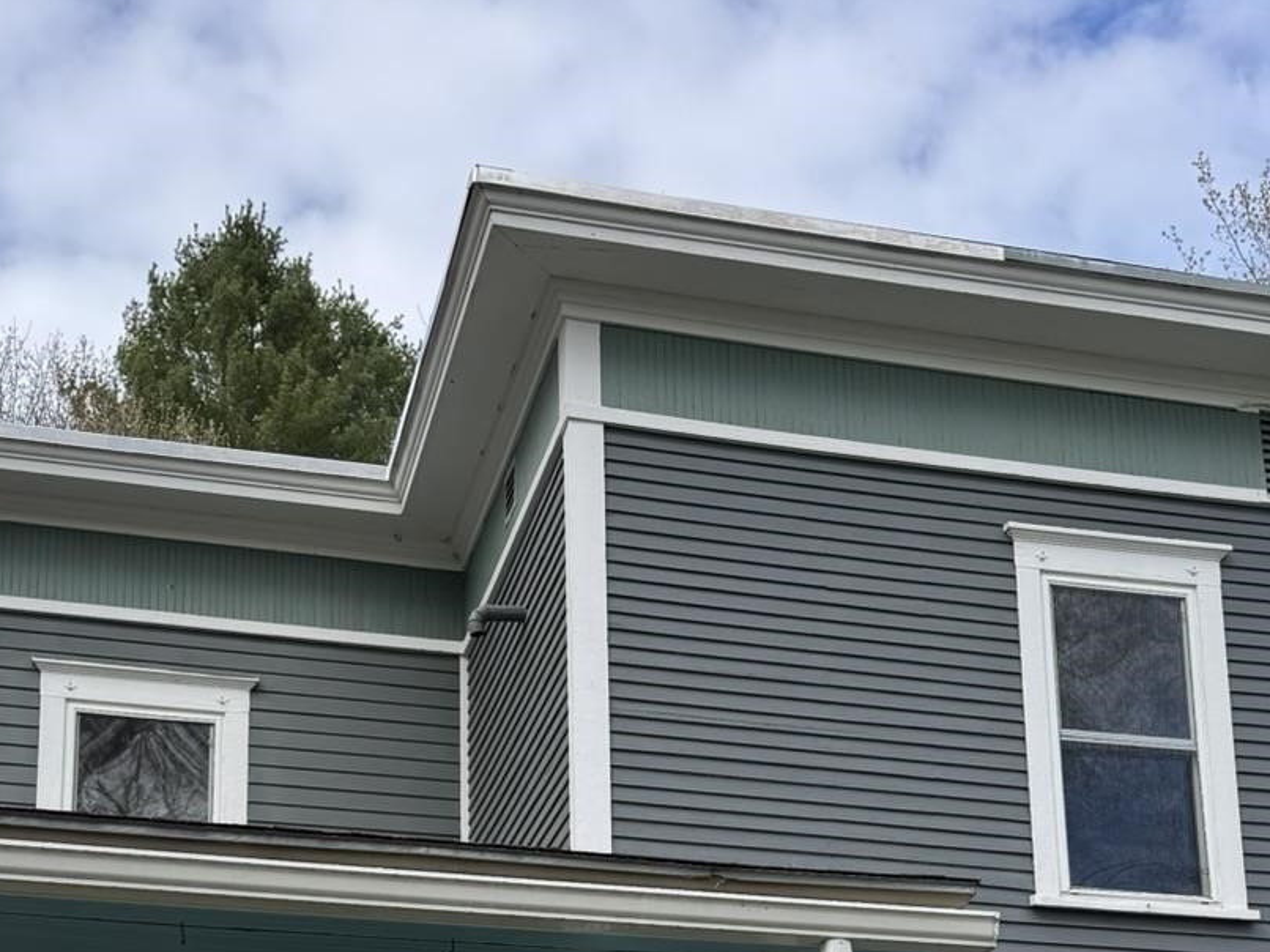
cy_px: 1026
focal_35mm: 61
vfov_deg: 22.7
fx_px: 2237
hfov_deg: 31.7
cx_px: 667
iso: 80
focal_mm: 6.76
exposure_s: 1/1560
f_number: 1.78
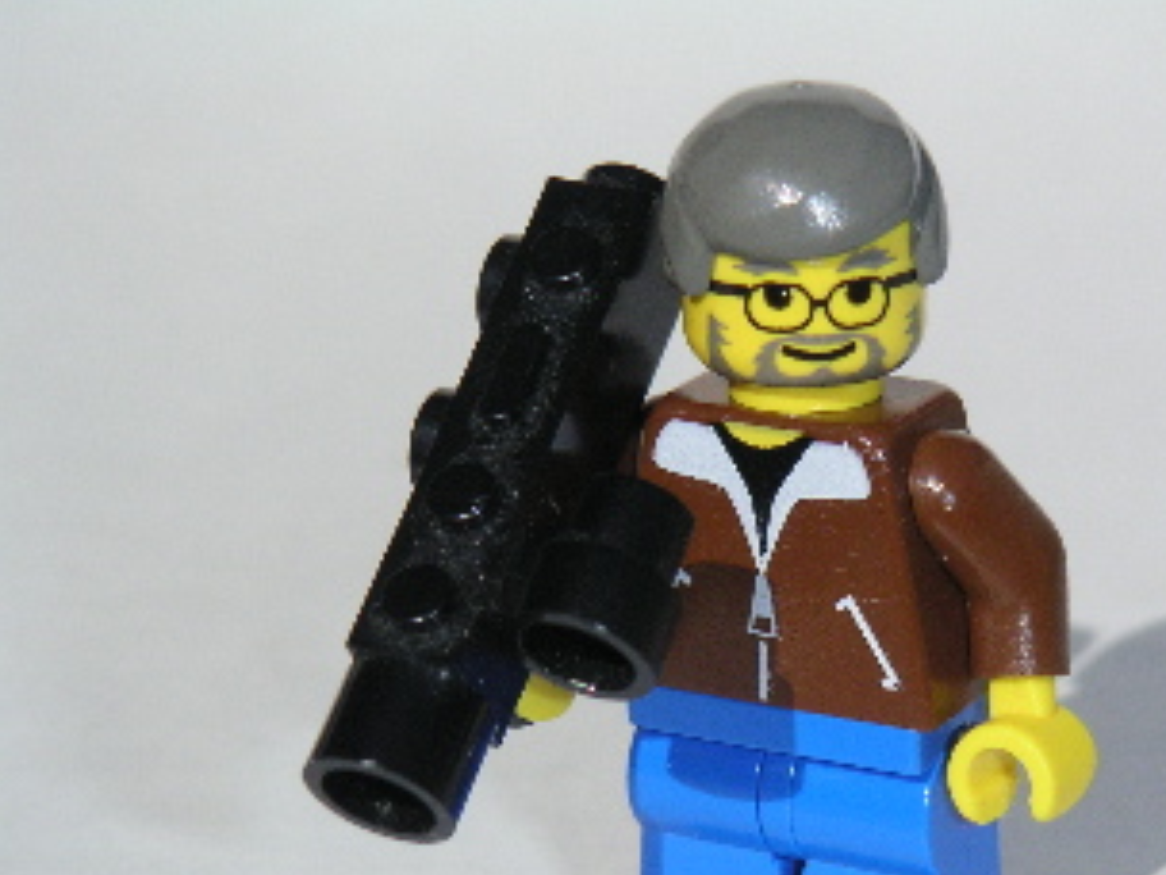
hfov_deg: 13.5
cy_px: 572
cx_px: 763
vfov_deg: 10.2
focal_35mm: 146
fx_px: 4918
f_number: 8
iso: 160
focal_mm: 17.1
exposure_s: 1/1000
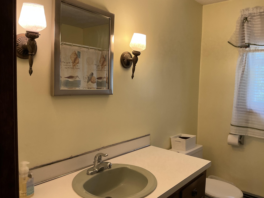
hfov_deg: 63.4
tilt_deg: -4.5
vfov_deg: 49.7
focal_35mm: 28
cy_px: 99
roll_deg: -0.4
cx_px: 132
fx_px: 214
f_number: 1.8
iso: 64
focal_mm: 3
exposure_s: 1/60
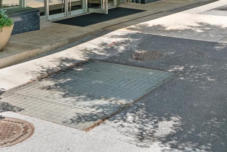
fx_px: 454
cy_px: -108
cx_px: 80
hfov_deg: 27.9
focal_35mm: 72
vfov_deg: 16.4
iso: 800
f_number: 8
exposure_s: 1/400
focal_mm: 21
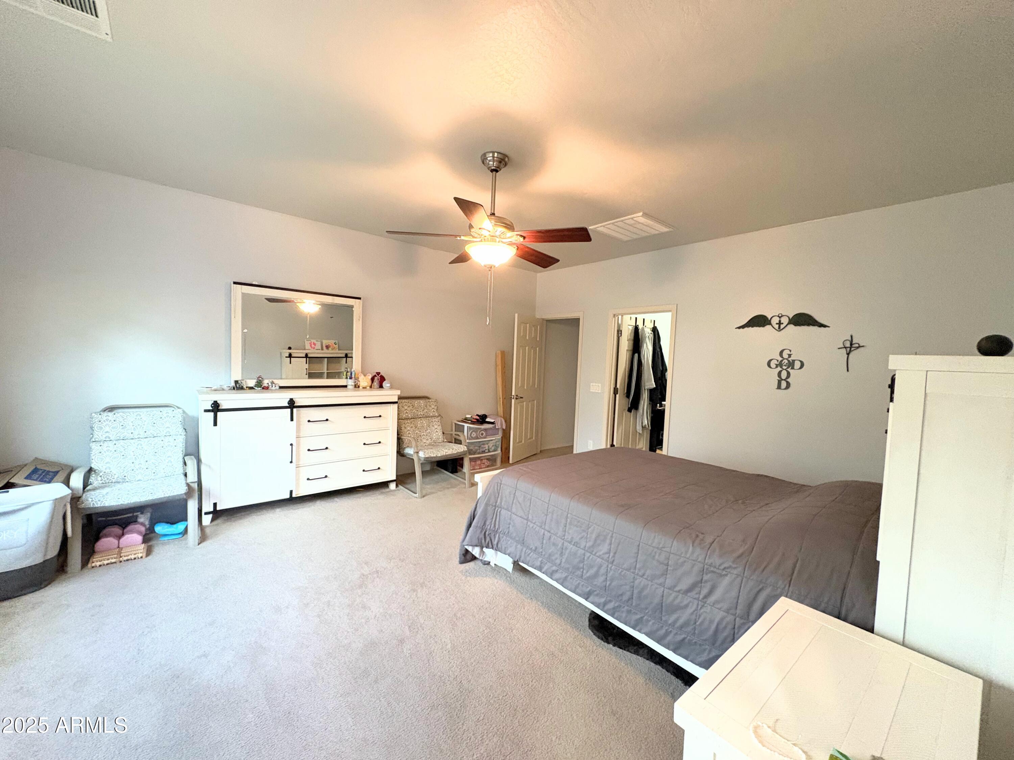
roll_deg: -2.3
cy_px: 380
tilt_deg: -3.0
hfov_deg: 102.1
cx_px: 507
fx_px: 410
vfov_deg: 85.7
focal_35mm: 14
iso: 500
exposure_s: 1/60
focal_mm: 2.22
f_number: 2.2
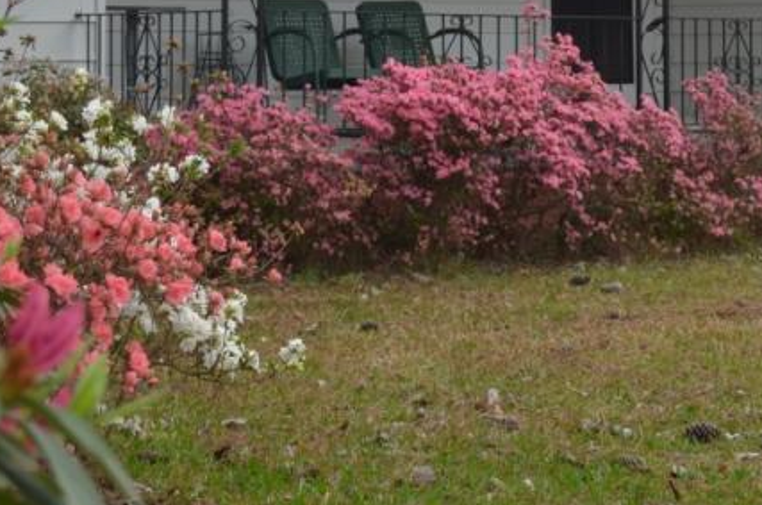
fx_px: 2282
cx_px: 391
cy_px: -73
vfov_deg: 12.4
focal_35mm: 108
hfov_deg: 19.0
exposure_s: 1/200
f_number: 4.5
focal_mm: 30
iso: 200
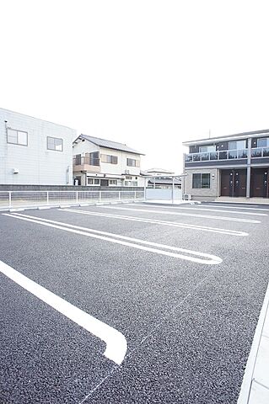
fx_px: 270
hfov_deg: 53.0
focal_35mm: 24
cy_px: 202
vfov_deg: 73.8
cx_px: 134
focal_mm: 16
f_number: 7.1
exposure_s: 1/800
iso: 1600
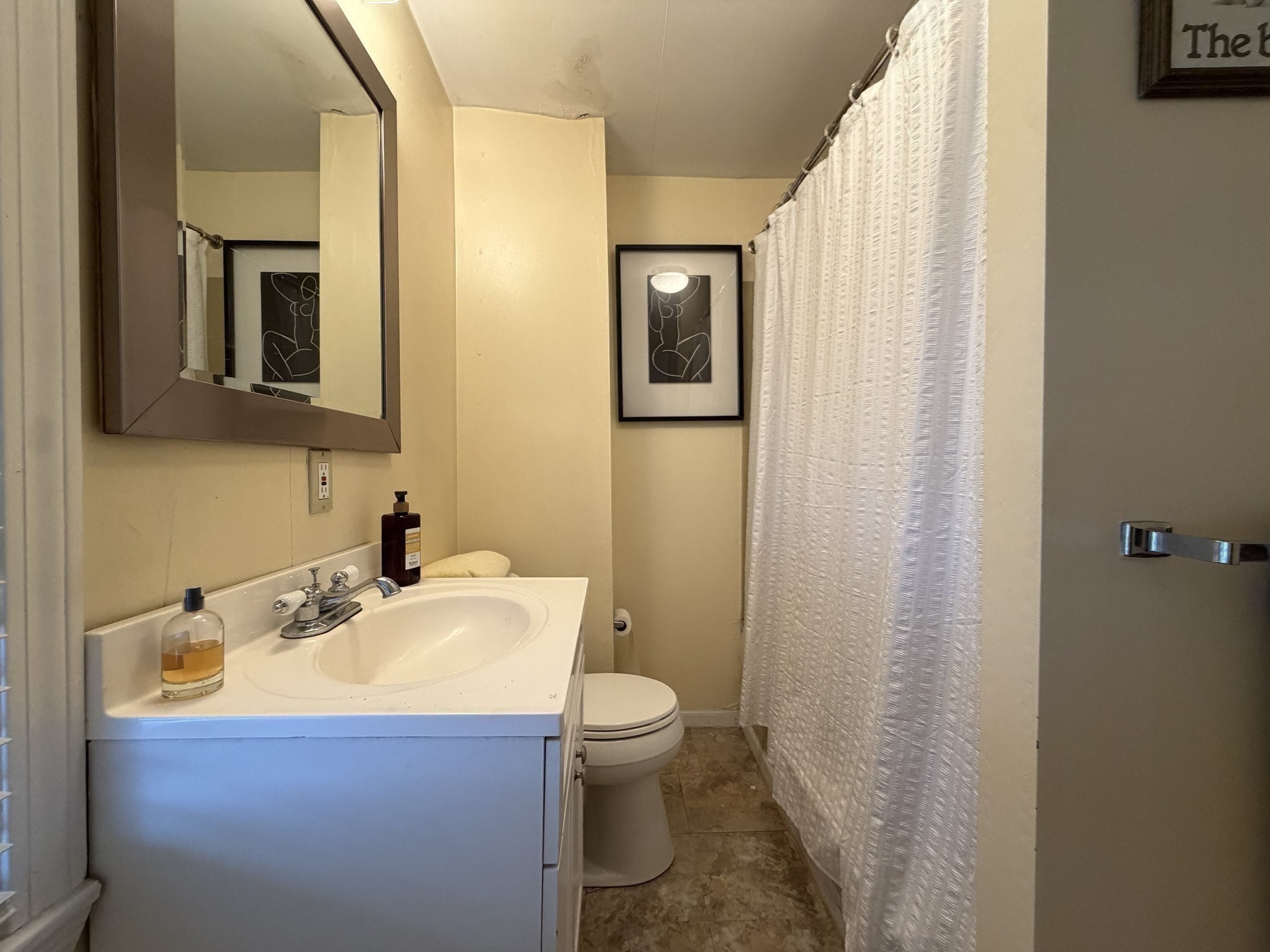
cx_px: 635
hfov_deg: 102.1
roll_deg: +0.3
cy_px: 476
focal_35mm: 14
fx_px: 514
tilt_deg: -2.4
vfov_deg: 85.7
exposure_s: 1/120
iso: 250
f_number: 2.2
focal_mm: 2.22
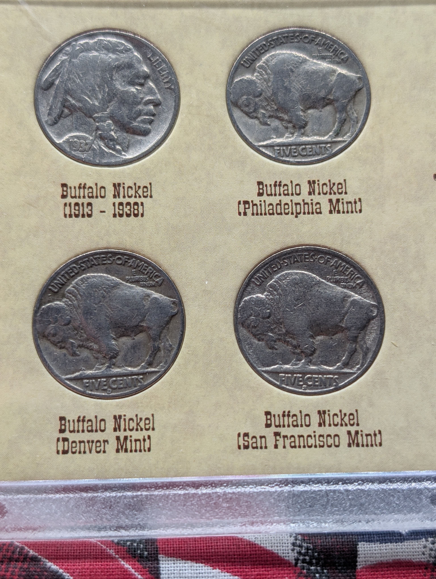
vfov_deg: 38.9
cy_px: 290
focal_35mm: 49
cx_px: 218
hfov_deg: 29.7
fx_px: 821
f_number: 1.68
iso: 30
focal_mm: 6.9
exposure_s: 1/33
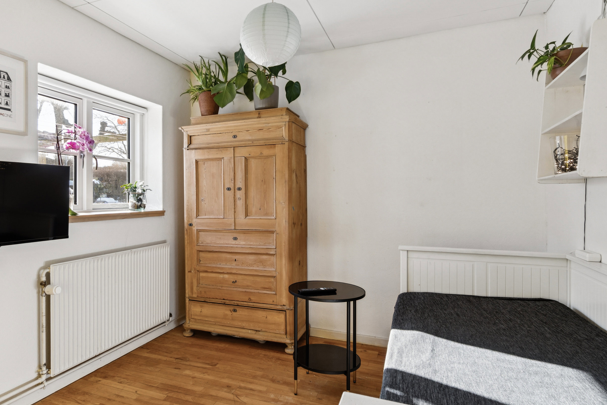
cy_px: 208
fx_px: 371
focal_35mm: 22
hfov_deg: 77.6
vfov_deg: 57.2
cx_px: 239
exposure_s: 1/50
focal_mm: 12
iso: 200
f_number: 8
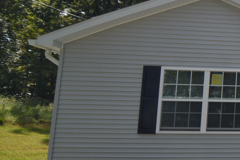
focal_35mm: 48
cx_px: 382
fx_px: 320
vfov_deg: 28.0
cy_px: 96
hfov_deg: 26.1
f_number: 5
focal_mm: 10
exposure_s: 1/200
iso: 100
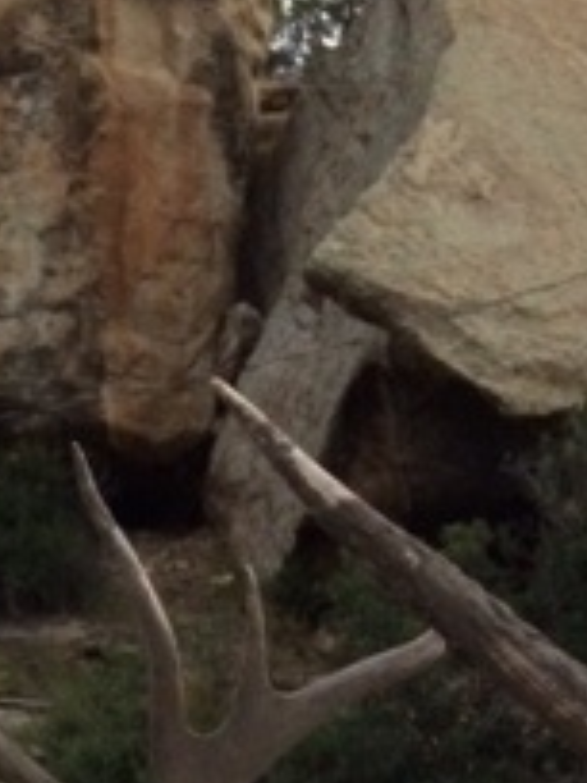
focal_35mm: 94
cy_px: 1213
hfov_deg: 15.7
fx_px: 2125
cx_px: 434
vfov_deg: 18.3
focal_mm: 4.12
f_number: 2.2
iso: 320
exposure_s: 1/15
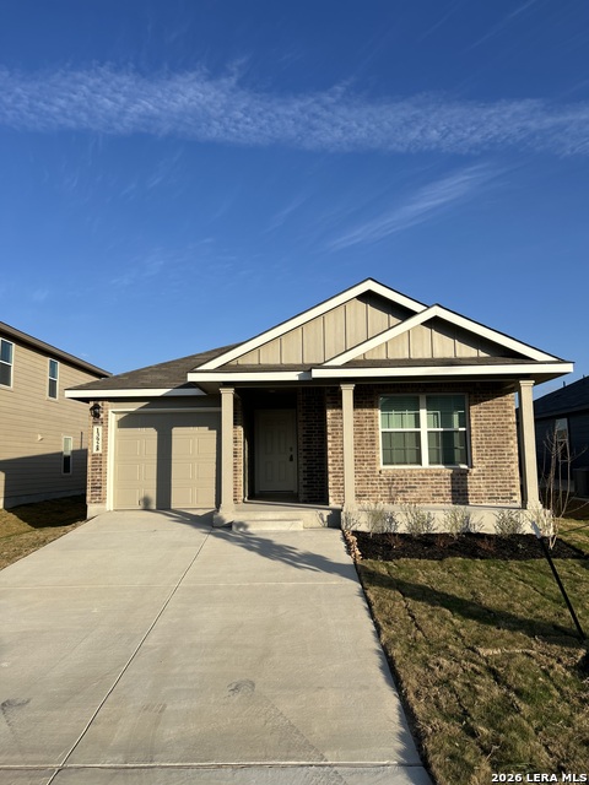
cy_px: 392
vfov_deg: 67.3
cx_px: 294
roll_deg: +0.8
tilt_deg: +5.8
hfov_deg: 53.1
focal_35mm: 26
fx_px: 590
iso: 50
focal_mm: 5.7
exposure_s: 1/4115
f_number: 1.5
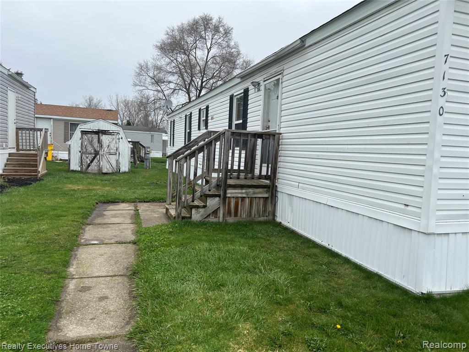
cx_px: 234
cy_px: 176
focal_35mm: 26
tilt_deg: -5.0
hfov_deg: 67.3
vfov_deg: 53.1
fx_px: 352
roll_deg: -2.6
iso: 50
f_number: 1.5
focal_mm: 5.7
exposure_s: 1/2008
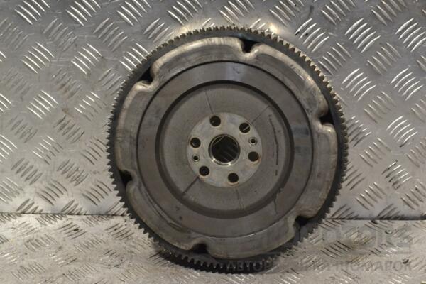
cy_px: 142
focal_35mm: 63
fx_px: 745
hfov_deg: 31.9
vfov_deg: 21.6
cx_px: 213
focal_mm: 42
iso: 3200
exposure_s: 1/320
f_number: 9
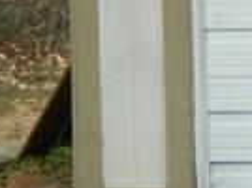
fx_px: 2616
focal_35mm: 360
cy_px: -94
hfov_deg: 5.0
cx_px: 933
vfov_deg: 4.1
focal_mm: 8.4
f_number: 3.6
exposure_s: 1/125
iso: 80
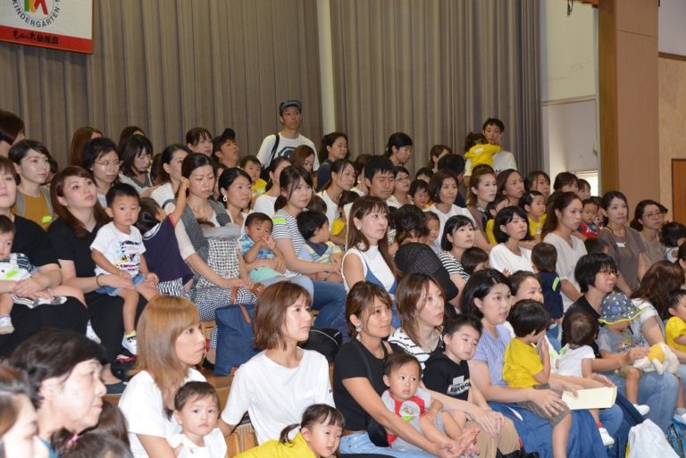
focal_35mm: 57
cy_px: 229
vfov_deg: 23.8
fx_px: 1087
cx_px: 343
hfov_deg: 35.0
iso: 1000
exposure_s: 1/60
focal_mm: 38
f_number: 4.5
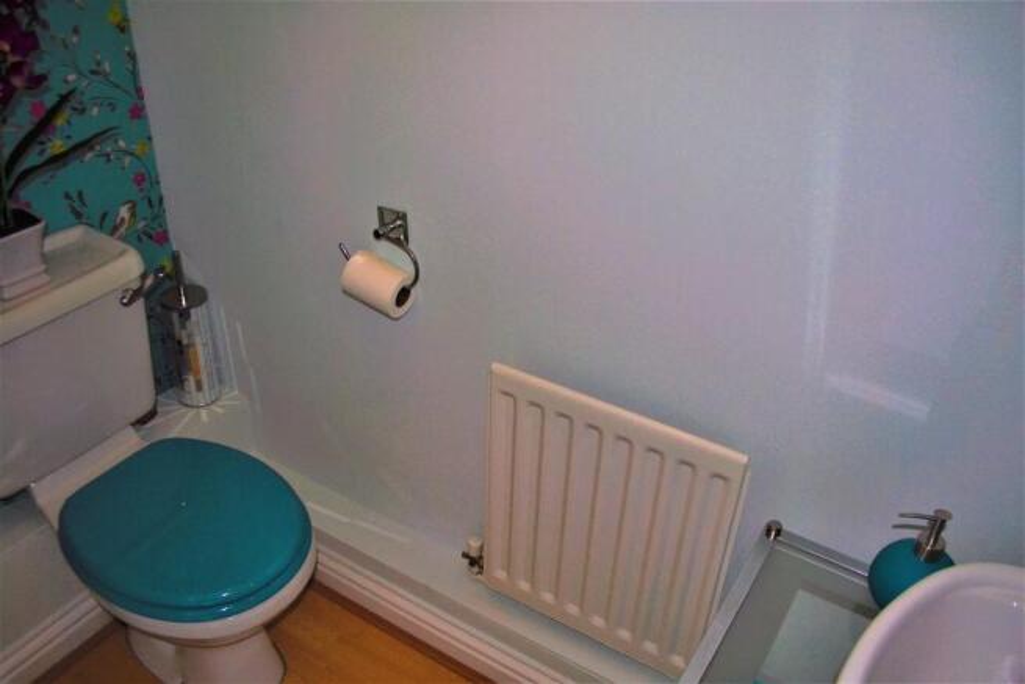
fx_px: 769
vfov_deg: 48.0
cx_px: 512
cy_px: 342
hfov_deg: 67.4
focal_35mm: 27
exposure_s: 1/60
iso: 220
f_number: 3.5
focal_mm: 18
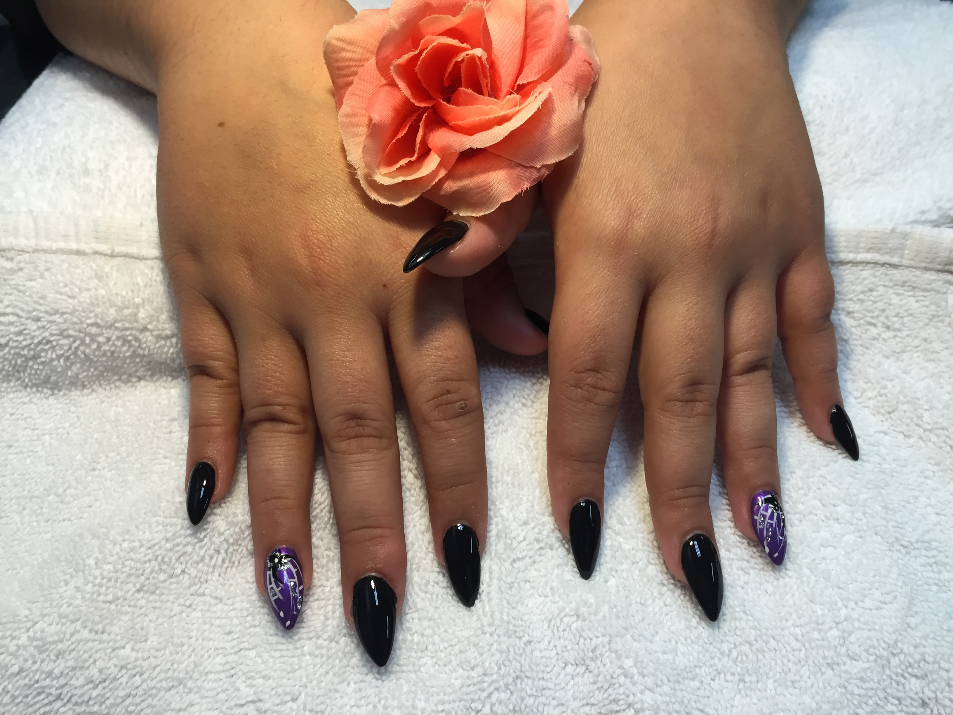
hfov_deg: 61.7
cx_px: 476
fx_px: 798
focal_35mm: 29
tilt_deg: -51.1
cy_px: 358
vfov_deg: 48.2
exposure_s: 1/40
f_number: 2.2
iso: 32
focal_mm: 4.15
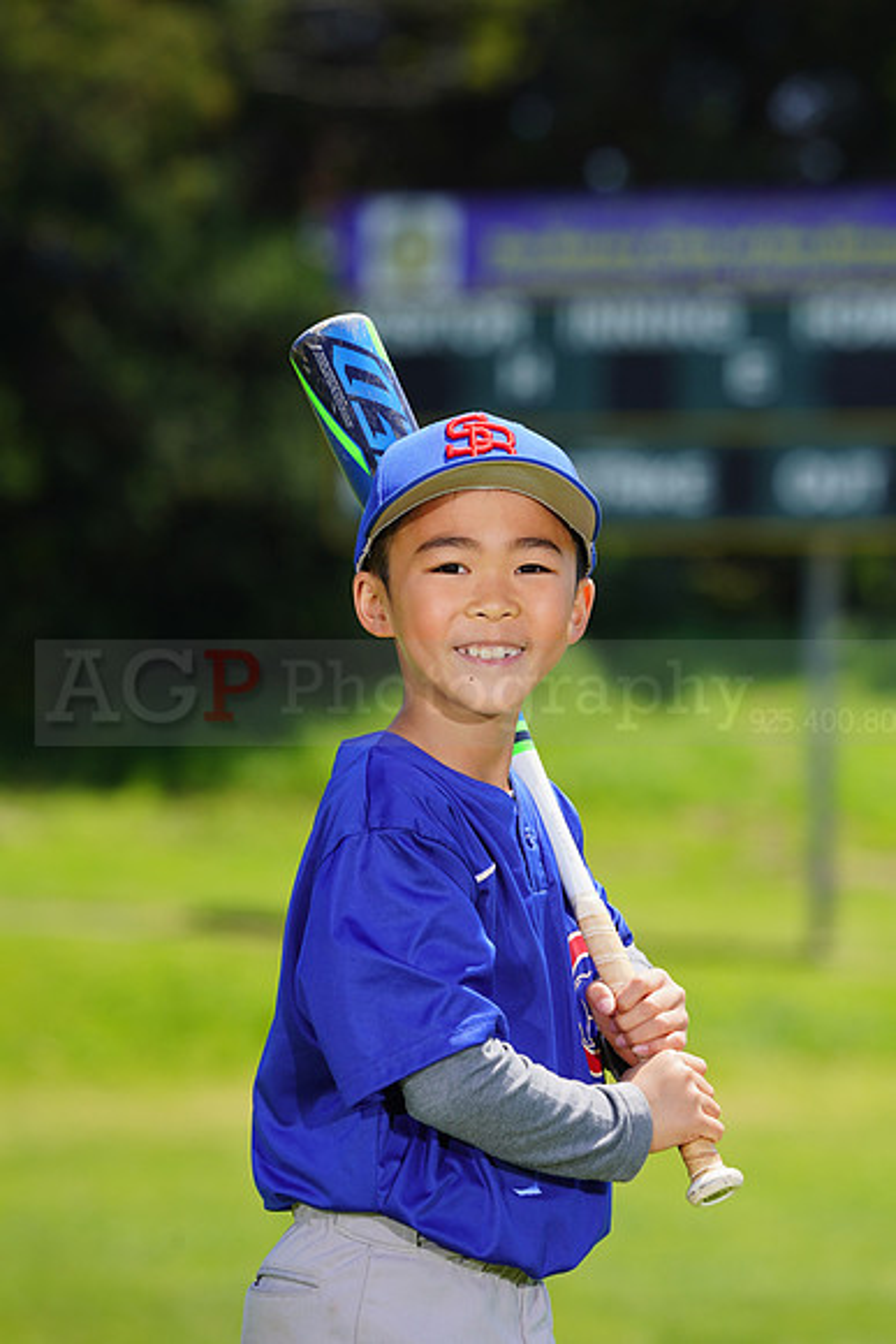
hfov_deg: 5.1
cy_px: 672
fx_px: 9999
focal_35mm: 268
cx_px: 448
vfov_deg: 7.7
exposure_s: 1/250
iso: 100
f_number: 8
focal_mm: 268
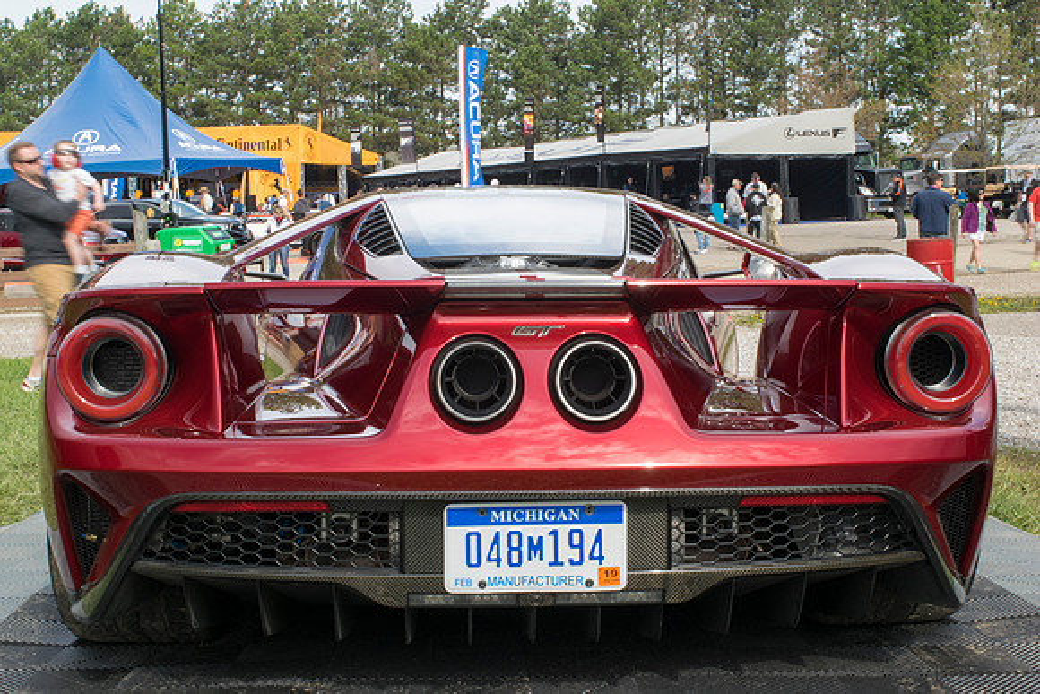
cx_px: 520
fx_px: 1387
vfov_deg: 28.1
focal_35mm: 48
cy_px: 347
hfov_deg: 41.1
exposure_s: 1/15
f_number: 25
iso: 200
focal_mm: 32
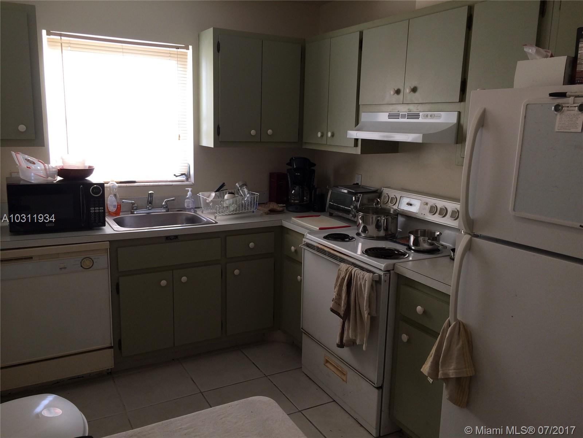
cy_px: 219
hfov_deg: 61.7
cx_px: 292
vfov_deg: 48.2
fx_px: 488
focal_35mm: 29
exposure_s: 1/40
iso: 40
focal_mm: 4.15
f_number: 2.2
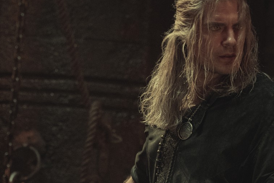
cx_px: 9
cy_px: 203
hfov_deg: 8.8
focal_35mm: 234
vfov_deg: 5.8
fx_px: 1781
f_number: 2.8
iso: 4000
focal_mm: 86
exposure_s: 1/125
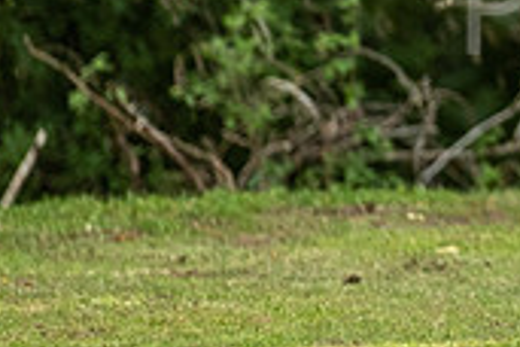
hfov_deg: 2.0
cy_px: -137
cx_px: 861
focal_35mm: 1018
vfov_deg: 1.4
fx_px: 14703
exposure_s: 1/1000
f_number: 2.8
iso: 400
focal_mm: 200
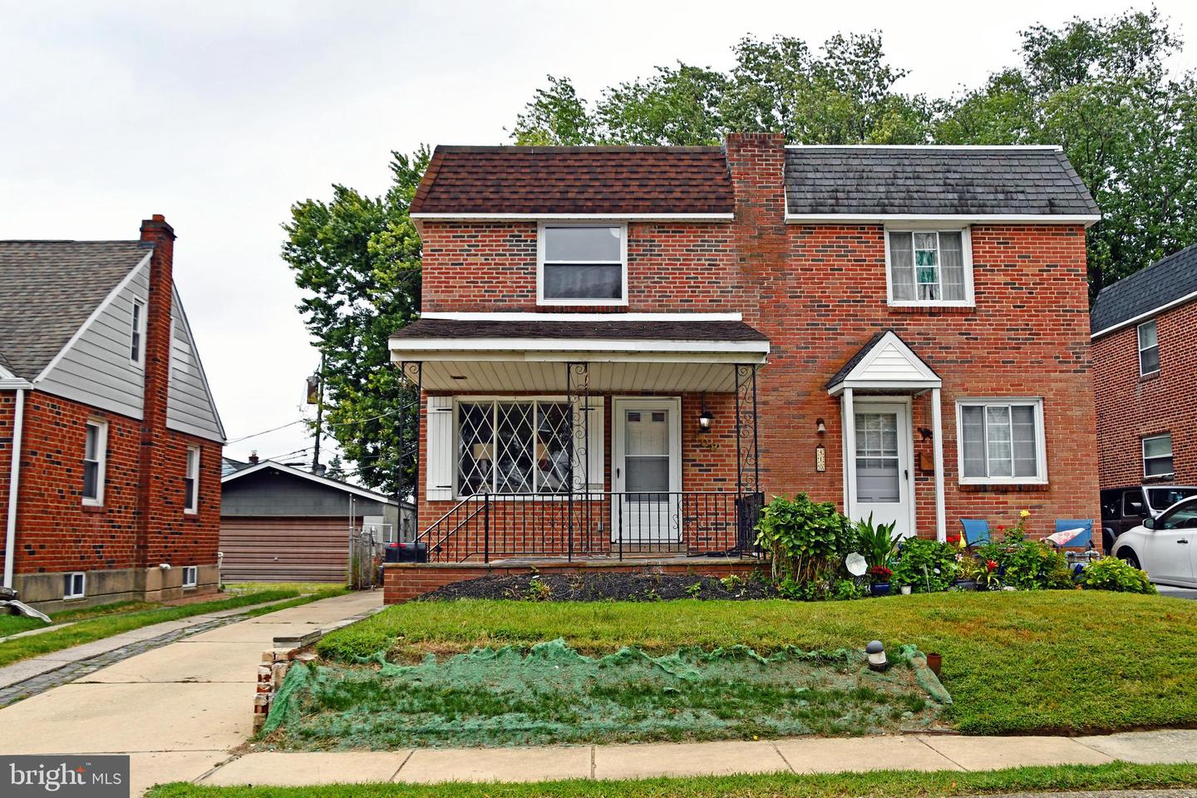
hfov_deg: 60.3
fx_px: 1031
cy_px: 399
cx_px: 598
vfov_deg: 42.3
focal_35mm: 31
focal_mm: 21
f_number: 8
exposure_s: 1/250
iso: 100
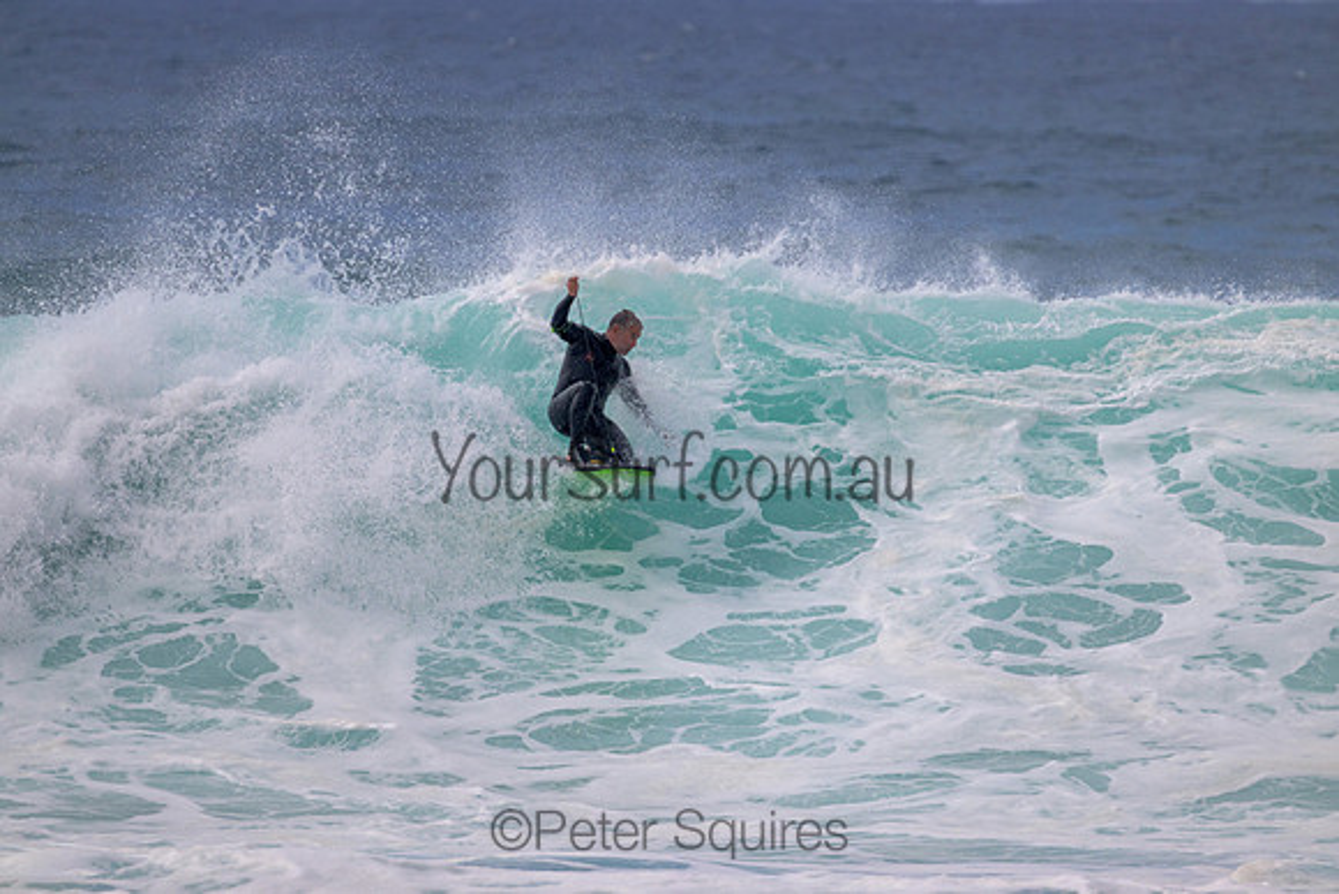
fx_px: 29761
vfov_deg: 1.7
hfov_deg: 2.6
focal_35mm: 800
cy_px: 447
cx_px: 670
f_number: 11
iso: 640
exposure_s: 1/2000
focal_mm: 800
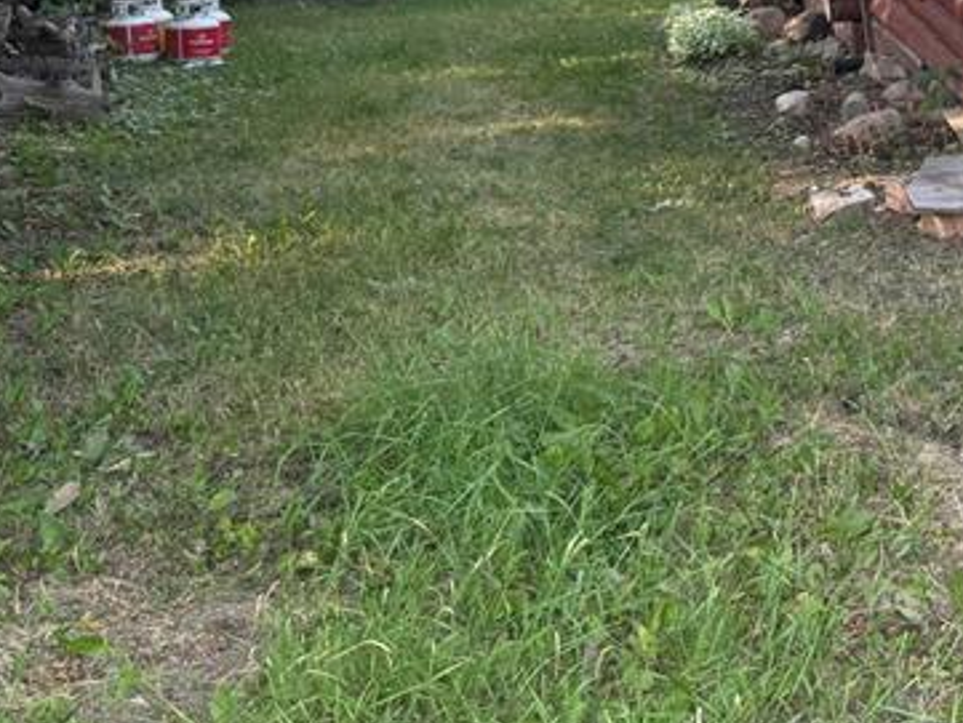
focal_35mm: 68
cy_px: -27
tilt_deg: -11.2
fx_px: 1892
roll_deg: -0.7
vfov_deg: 20.8
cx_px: 1262
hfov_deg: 24.7
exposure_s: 1/428
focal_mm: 6.76
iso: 80
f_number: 1.78
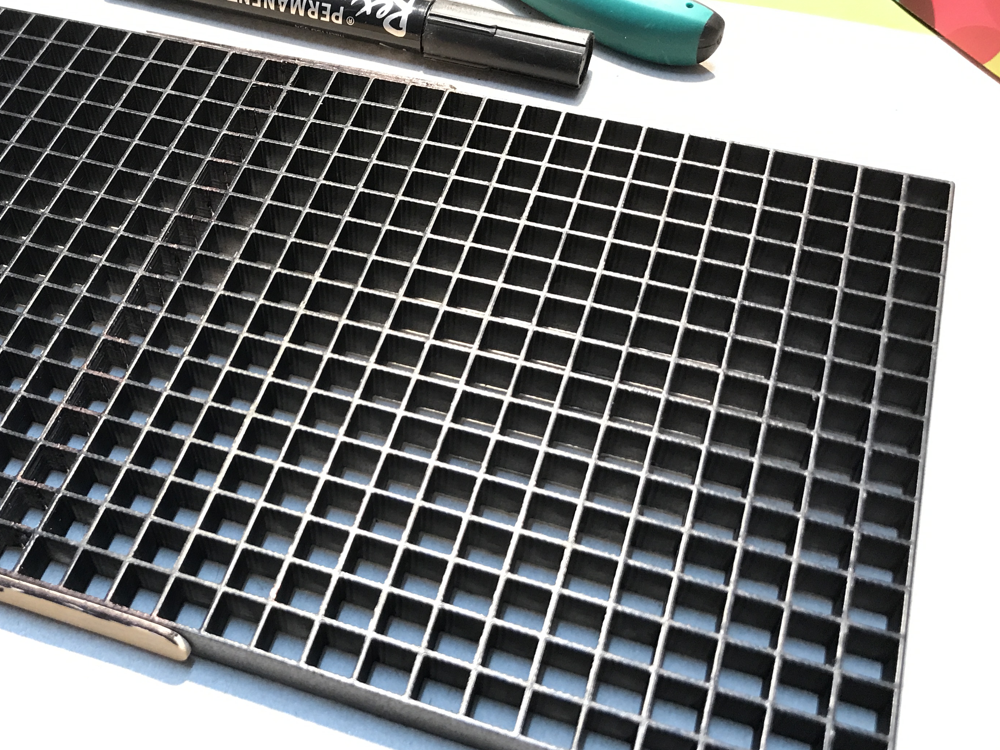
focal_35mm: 41
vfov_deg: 35.1
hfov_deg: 44.8
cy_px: 436
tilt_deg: -55.0
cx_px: 298
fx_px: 1184
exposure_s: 1/17
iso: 64
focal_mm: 3.99
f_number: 1.8
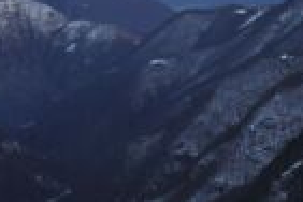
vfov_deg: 5.9
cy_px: -103
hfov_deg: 8.9
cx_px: 219
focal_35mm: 231
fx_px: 1944
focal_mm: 48
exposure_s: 1/125
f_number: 5.3
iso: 450
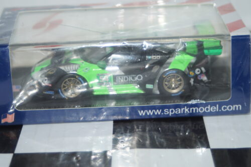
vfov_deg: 15.2
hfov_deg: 22.6
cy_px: 84
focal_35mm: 90
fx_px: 627
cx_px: 126
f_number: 5.6
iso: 200
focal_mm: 60
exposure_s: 1/80
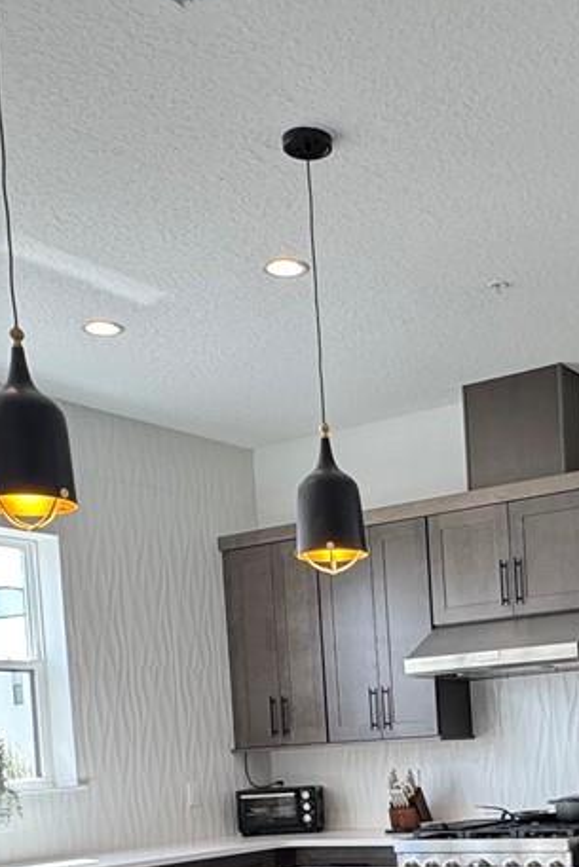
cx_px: 524
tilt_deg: -3.6
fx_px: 1229
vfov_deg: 35.9
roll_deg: +3.4
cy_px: 818
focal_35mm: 51
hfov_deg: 25.6
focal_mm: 2.22
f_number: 2.2
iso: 200
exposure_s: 1/120
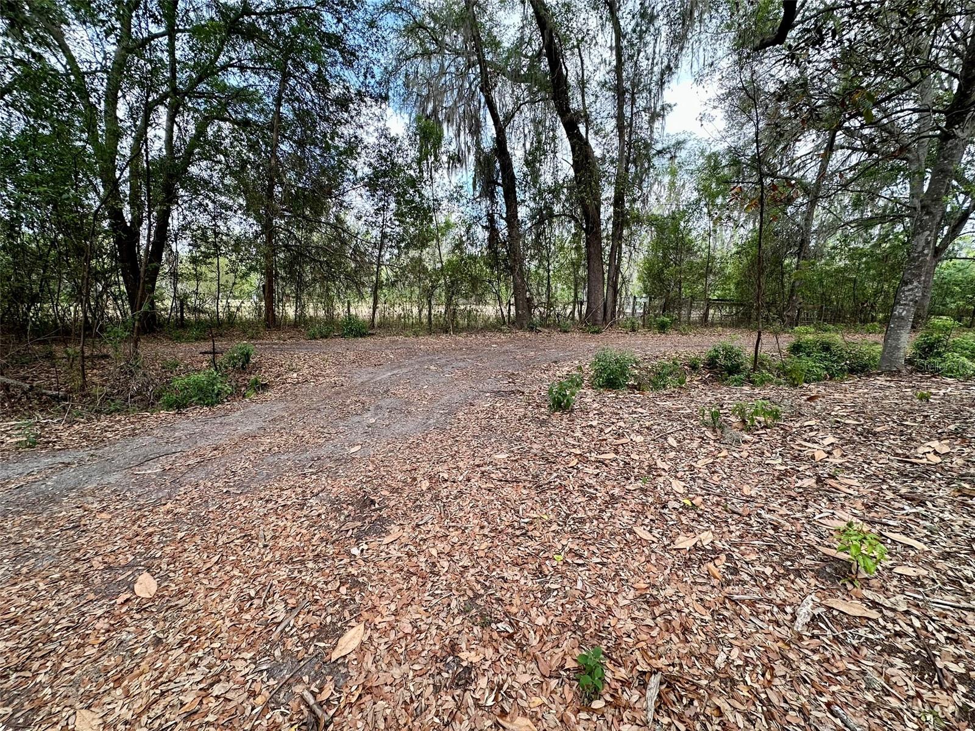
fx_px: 394
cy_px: 366
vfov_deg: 85.7
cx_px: 488
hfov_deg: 102.1
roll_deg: -2.9
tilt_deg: -9.4
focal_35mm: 14
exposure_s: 1/206
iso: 40
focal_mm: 2.22
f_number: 2.2
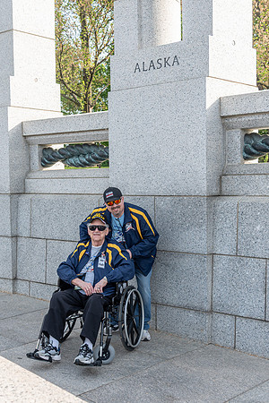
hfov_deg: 27.1
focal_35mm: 50
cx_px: 129
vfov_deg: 39.7
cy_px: 209
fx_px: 558
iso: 100
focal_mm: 32
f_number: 5
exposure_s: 1/125
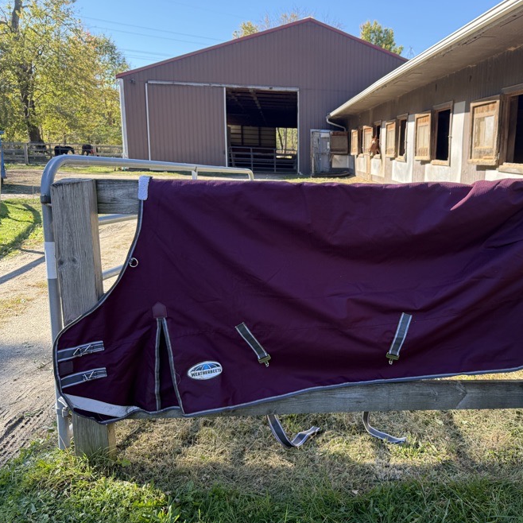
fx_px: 496
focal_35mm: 29
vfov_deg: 55.6
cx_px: 348
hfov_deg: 54.5
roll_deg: -1.6
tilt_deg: -12.7
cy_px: 262
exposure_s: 1/575
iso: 100
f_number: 1.78
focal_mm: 6.76
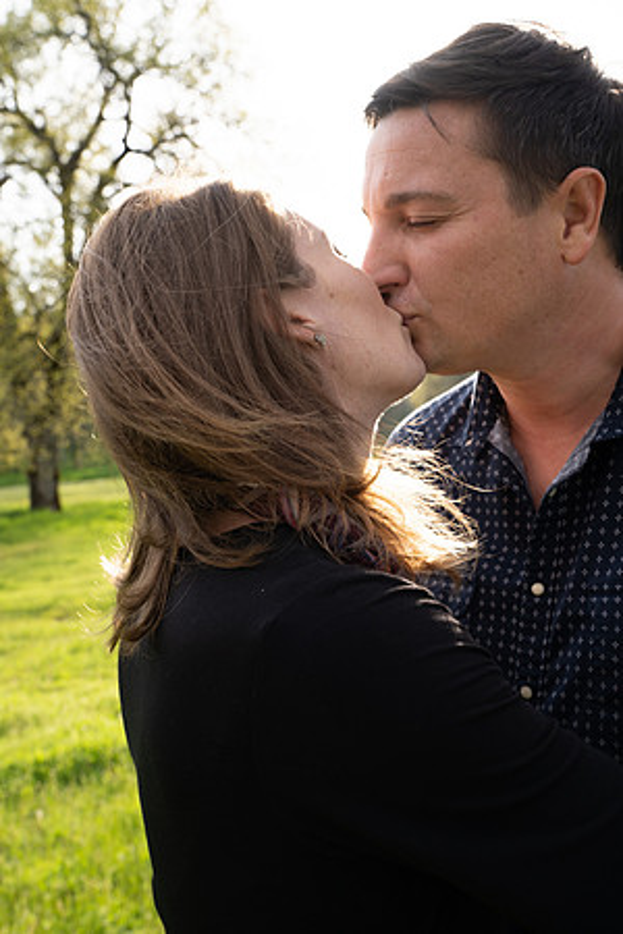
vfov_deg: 55.8
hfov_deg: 38.9
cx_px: 312
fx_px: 883
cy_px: 467
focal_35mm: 34
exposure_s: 1/125
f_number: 6.3
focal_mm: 34
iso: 100
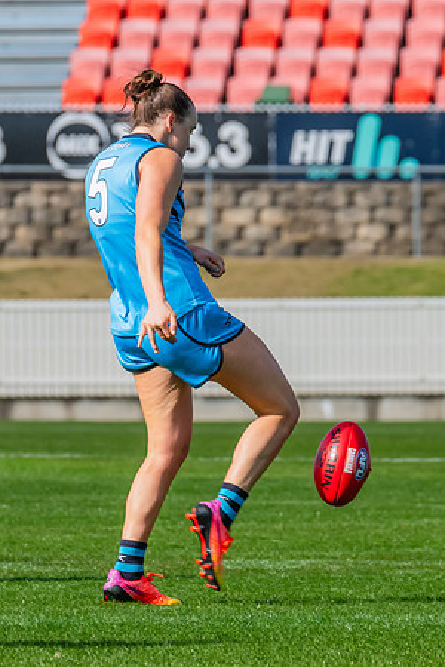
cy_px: 318
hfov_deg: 2.0
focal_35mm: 685
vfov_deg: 3.0
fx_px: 12695
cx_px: 181
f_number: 9
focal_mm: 330
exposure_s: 1/1250
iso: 800
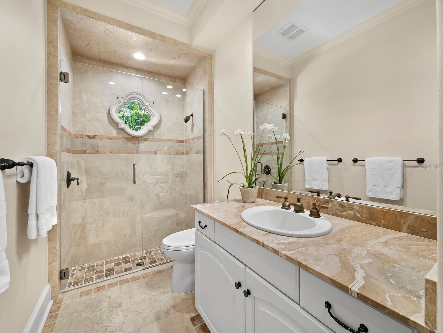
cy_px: 166
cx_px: 222
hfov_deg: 102.0
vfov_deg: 85.7
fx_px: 179
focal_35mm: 14
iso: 400
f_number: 10
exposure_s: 1/3
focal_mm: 7
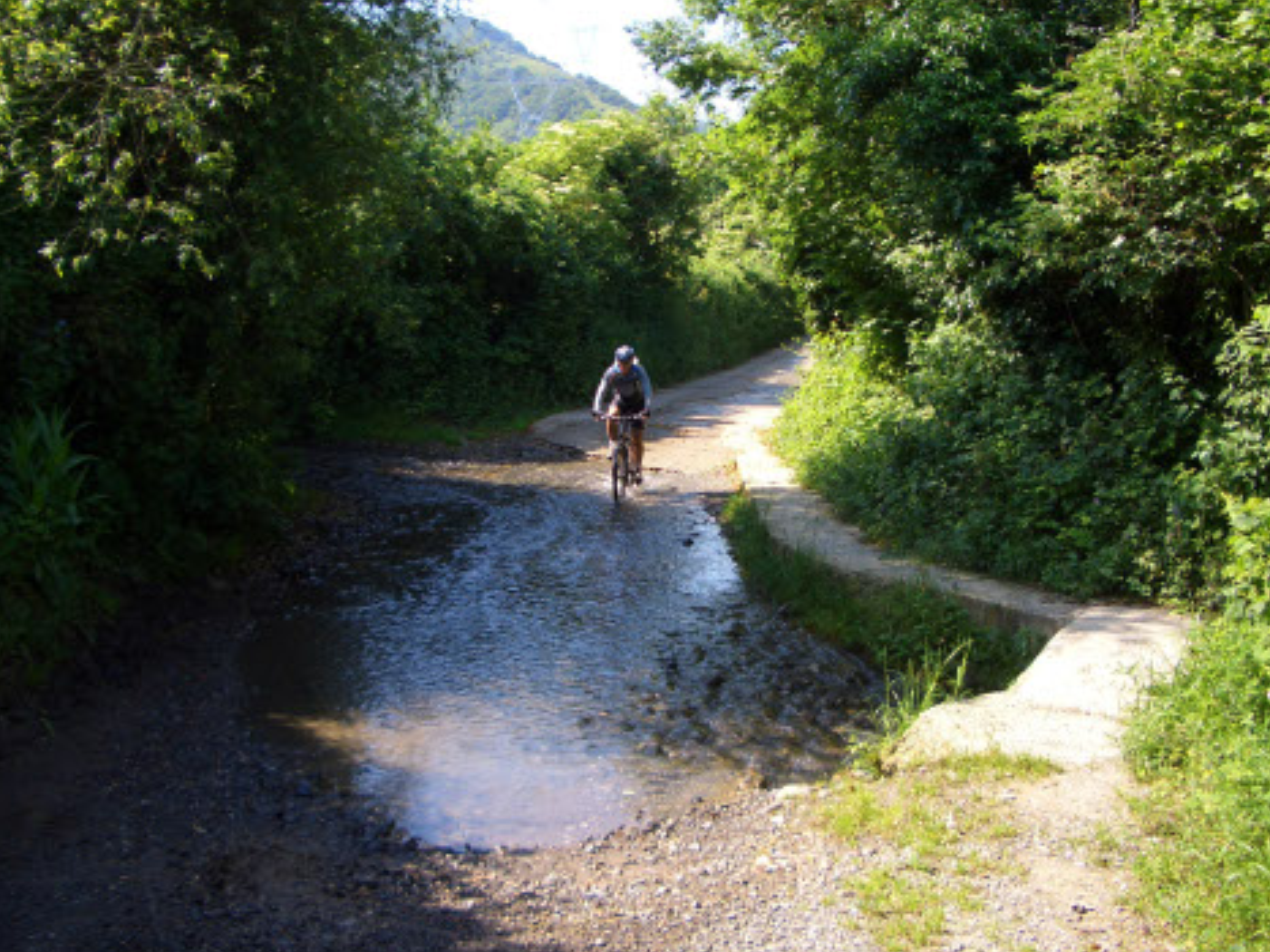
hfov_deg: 51.4
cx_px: 642
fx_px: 1320
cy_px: 479
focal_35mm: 36
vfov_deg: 39.6
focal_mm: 5.8
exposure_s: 1/320
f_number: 2.6
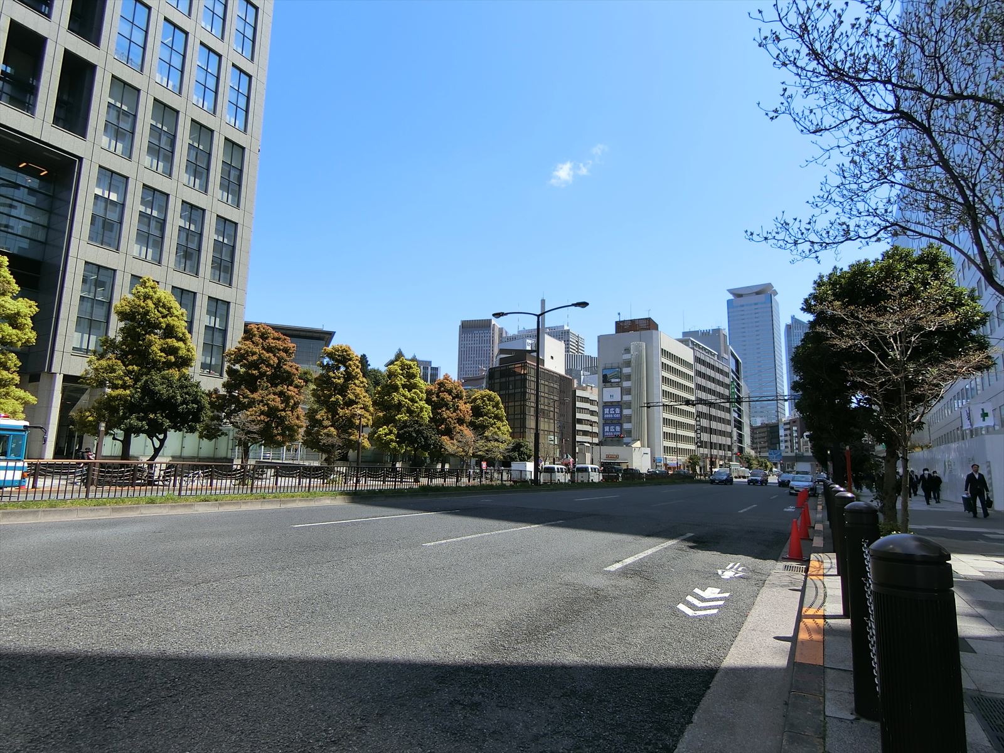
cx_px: 502
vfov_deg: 68.7
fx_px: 551
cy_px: 376
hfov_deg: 84.7
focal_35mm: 19
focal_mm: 4.06
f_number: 6.9
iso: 80
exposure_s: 1/200
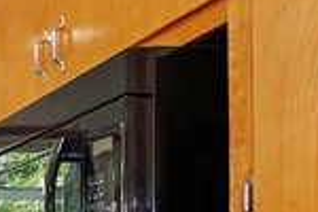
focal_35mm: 64
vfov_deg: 19.2
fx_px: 565
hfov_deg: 20.8
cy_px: 294
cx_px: -263
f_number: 8
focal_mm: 10
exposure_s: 1/30
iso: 400
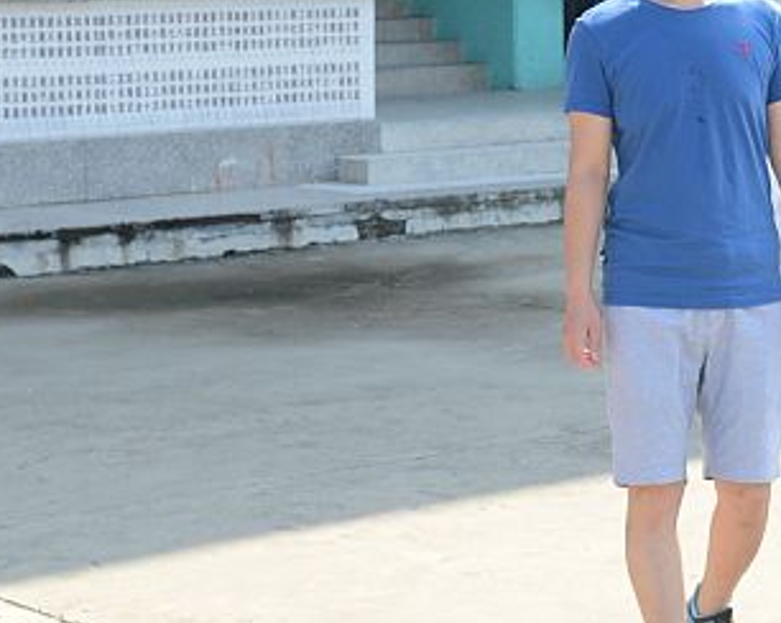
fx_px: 2724
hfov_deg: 16.1
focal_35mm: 118
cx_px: 681
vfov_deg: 13.0
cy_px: 103
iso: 200
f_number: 4
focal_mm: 32
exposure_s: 1/500
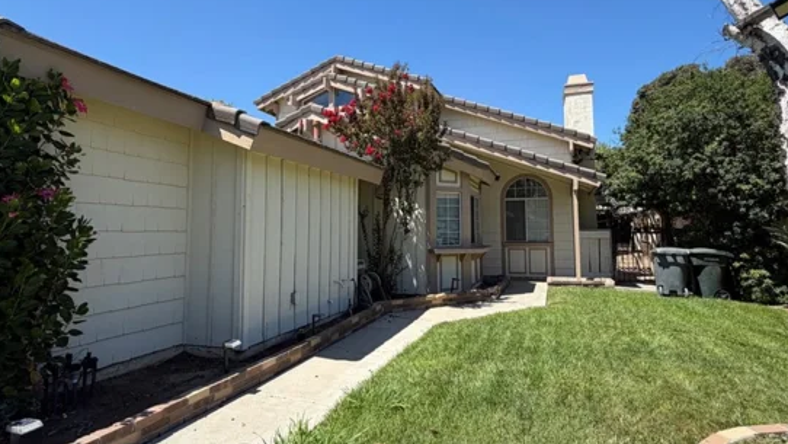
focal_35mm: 21
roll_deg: +0.8
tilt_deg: +4.5
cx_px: 411
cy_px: 199
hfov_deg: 83.8
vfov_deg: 53.5
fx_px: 439
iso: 25
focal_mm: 2.22
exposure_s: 1/770
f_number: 2.2
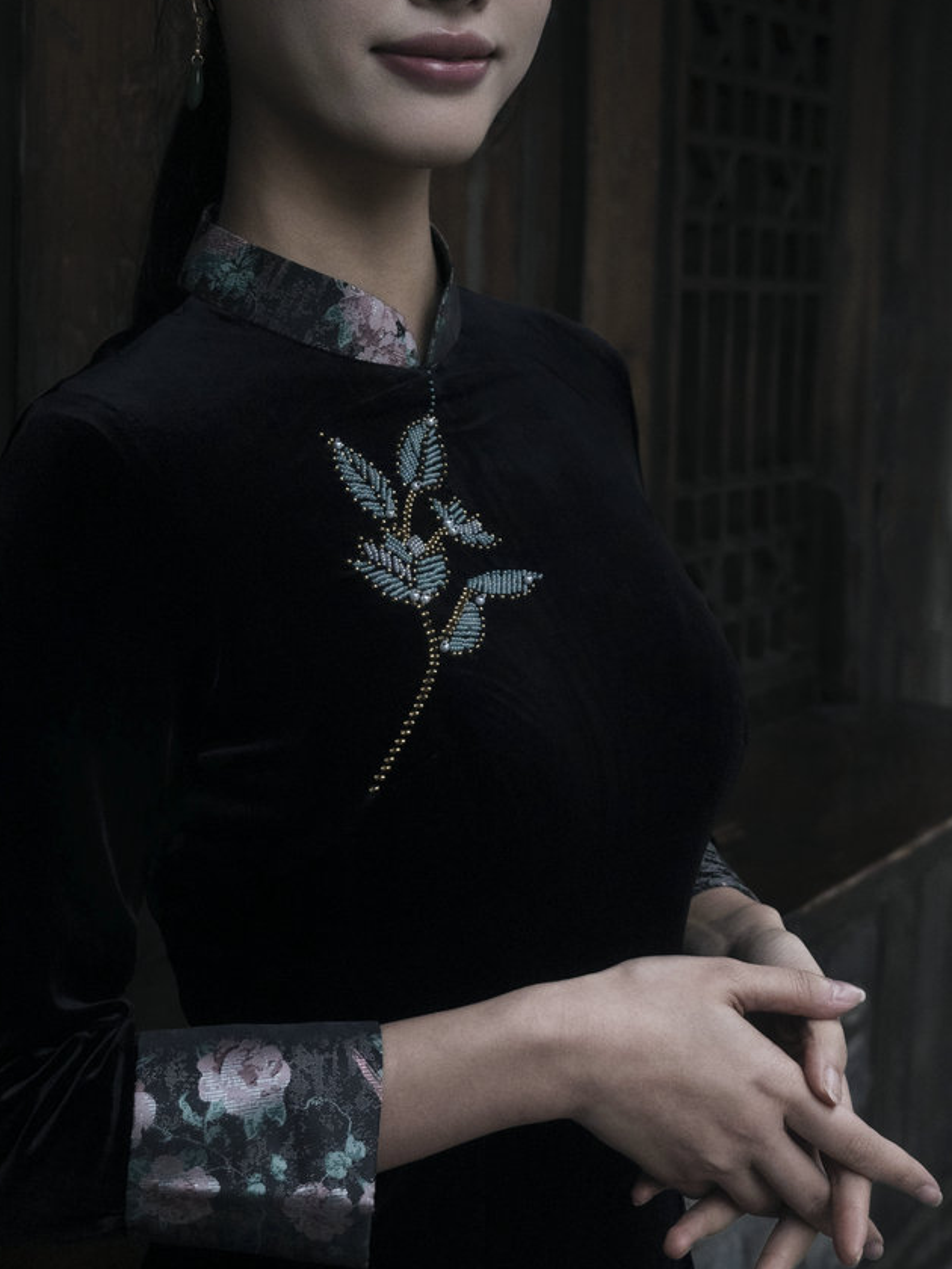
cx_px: 331
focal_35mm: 60
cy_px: 557
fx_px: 2200
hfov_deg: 24.3
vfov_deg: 32.1
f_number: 2.8
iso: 1600
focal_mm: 21
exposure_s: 1/60
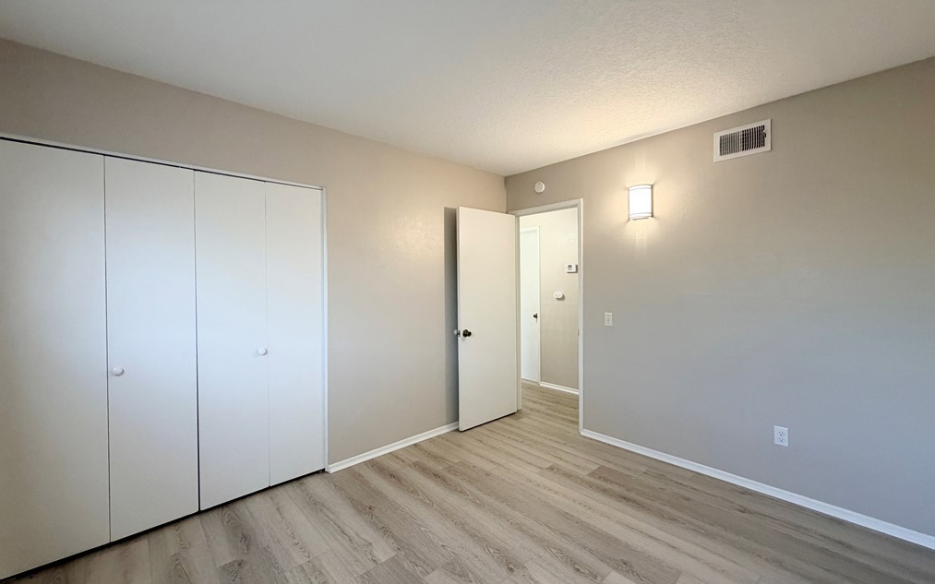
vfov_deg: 74.8
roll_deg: +1.2
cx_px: 469
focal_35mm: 15
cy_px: 283
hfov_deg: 101.5
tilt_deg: -2.0
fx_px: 382
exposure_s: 1/120
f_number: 2.2
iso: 320
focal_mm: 2.22
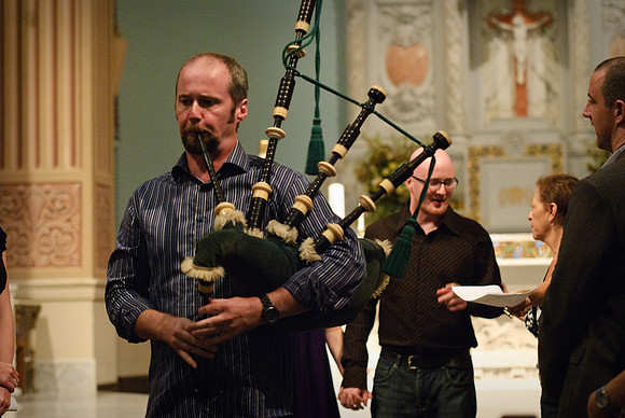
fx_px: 1825
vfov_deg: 13.1
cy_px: 209
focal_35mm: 105
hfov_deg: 19.4
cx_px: 312
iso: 1250
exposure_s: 1/100
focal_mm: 70
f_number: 2.8
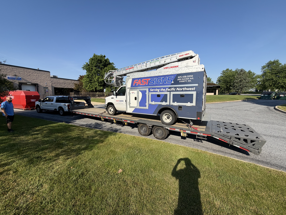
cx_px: 143
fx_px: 116
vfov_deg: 85.7
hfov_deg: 102.1
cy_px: 108
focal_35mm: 14
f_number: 2.2
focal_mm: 2.22
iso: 25
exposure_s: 1/789
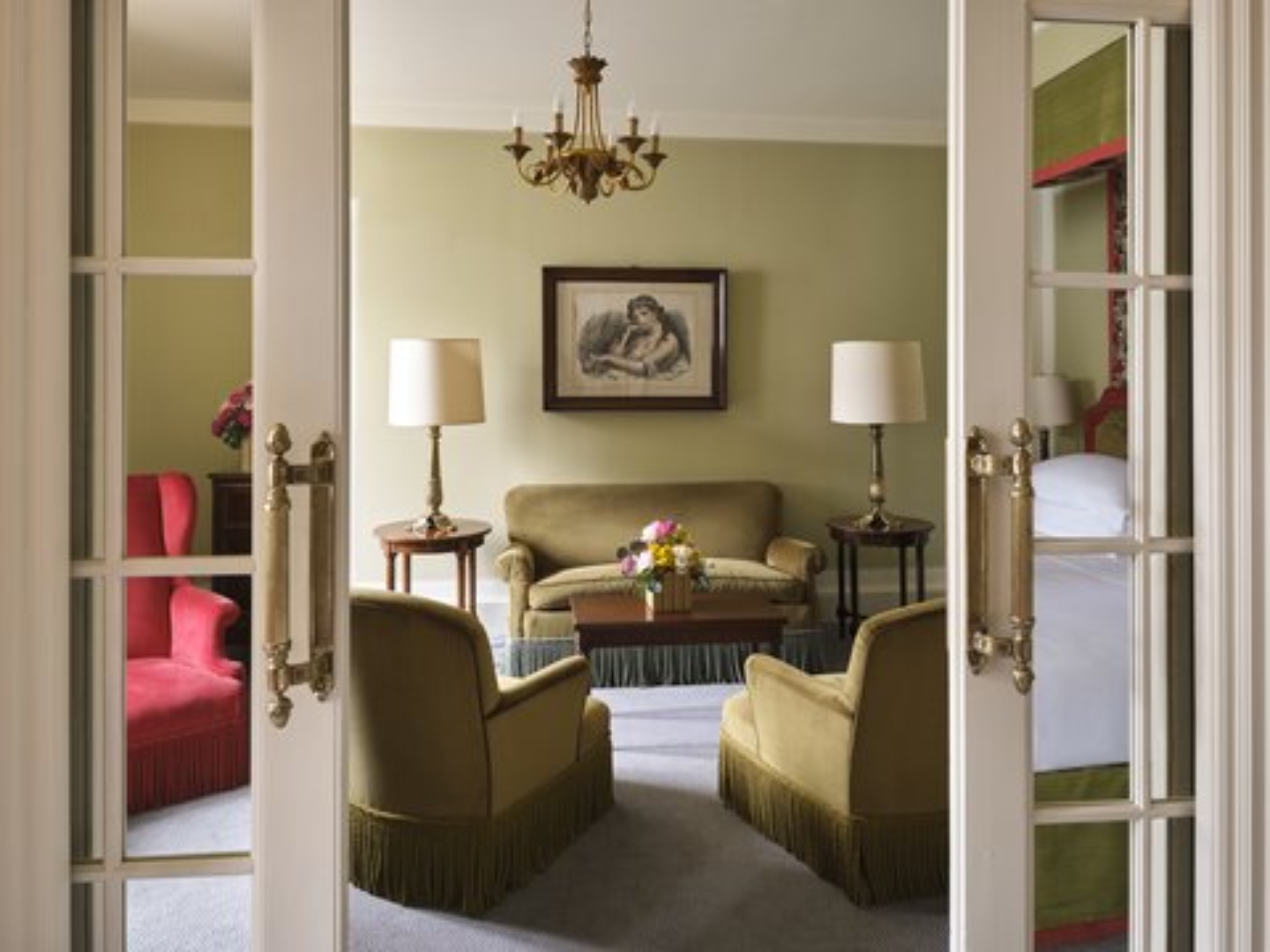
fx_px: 881
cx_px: 635
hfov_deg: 71.6
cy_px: 476
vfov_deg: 56.8
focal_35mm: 24
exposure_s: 2
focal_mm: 30
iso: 400
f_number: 11
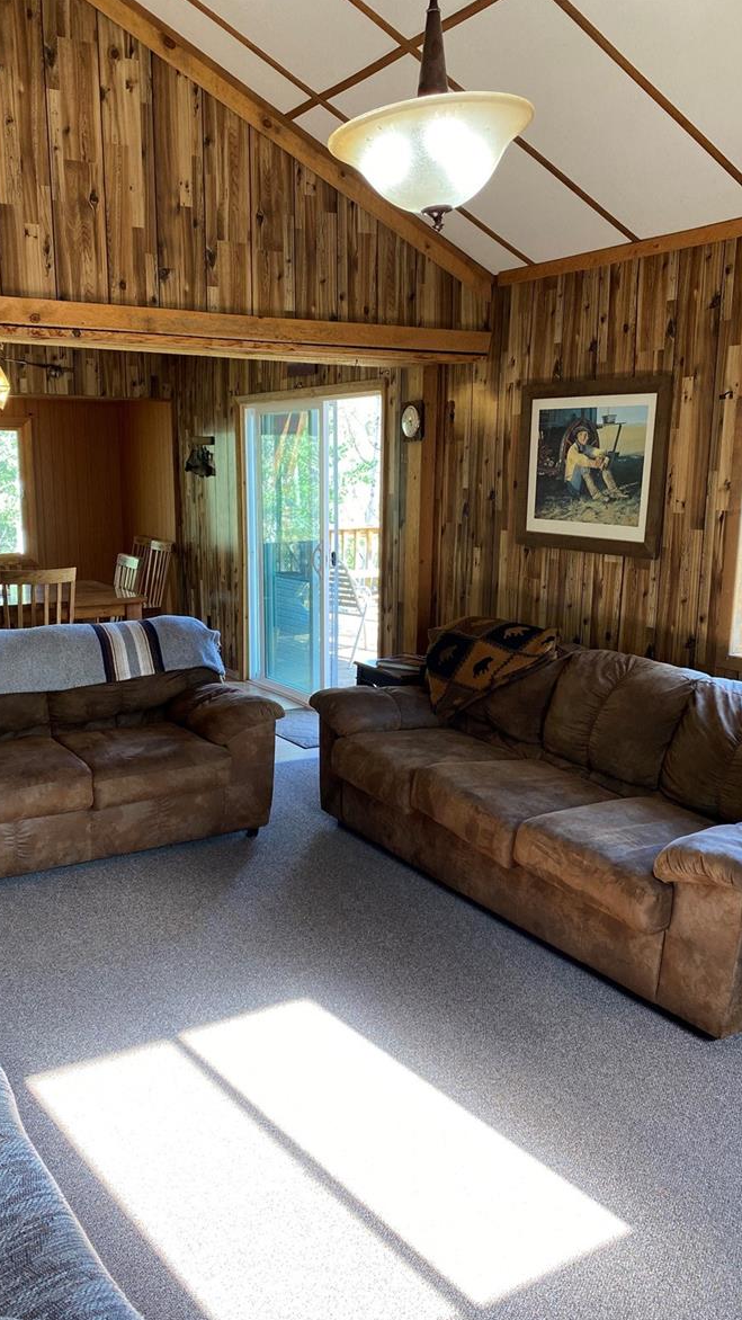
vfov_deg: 66.1
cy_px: 670
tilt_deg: -10.8
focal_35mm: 29
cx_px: 313
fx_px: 1015
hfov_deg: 40.1
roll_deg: +0.1
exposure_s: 1/120
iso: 100
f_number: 1.8
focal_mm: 4.25
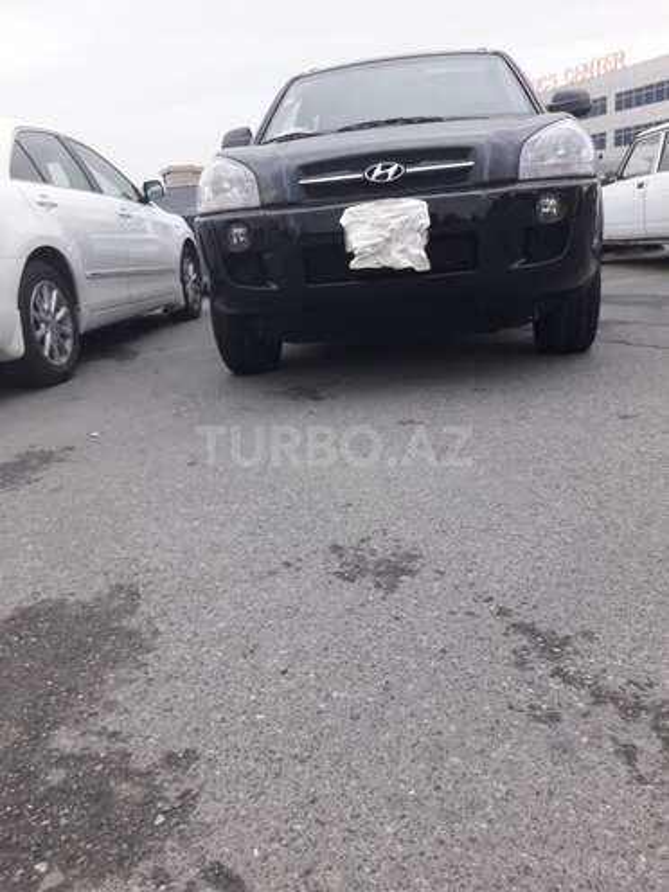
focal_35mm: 27
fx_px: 696
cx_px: 334
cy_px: 446
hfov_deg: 51.4
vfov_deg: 65.3
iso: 80
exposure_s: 1/50
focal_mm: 3.6
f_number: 1.9
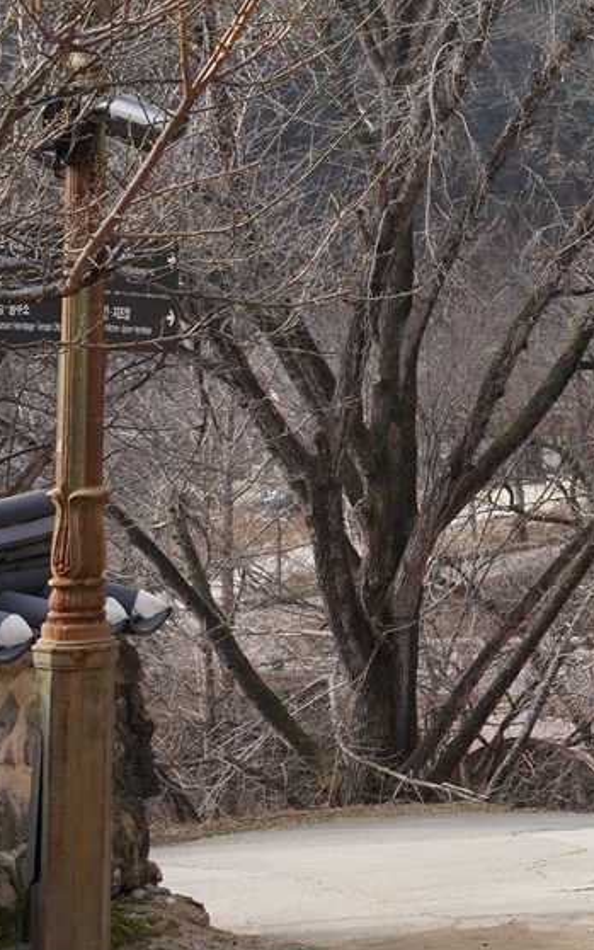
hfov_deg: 10.1
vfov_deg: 19.4
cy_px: 196
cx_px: 1608
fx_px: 2744
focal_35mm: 106
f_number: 14
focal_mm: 29
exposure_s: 1/100
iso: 400
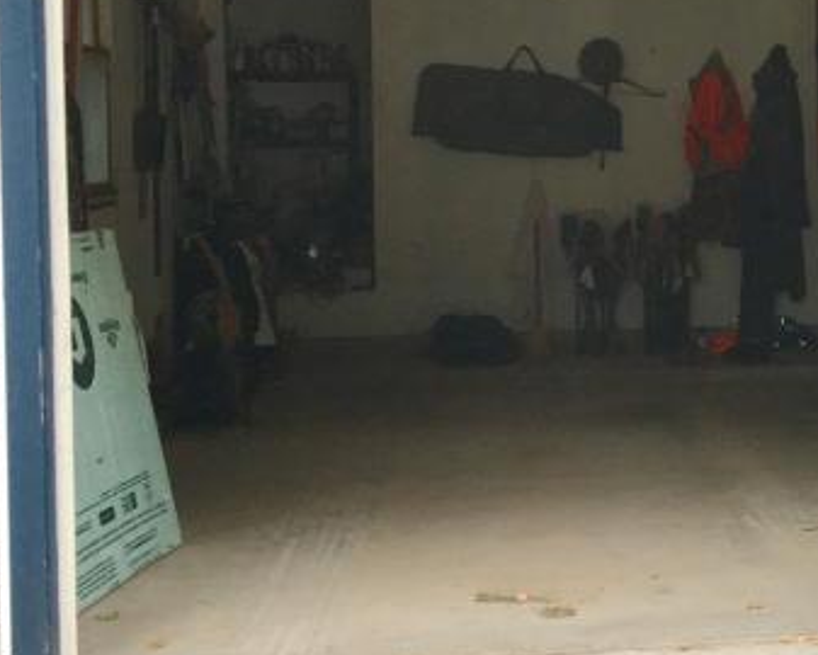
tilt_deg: -3.0
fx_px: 2083
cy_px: 238
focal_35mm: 86
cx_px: 1012
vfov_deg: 17.8
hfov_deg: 20.6
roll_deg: +0.6
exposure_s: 1/120
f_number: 2.2
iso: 32
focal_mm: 4.15
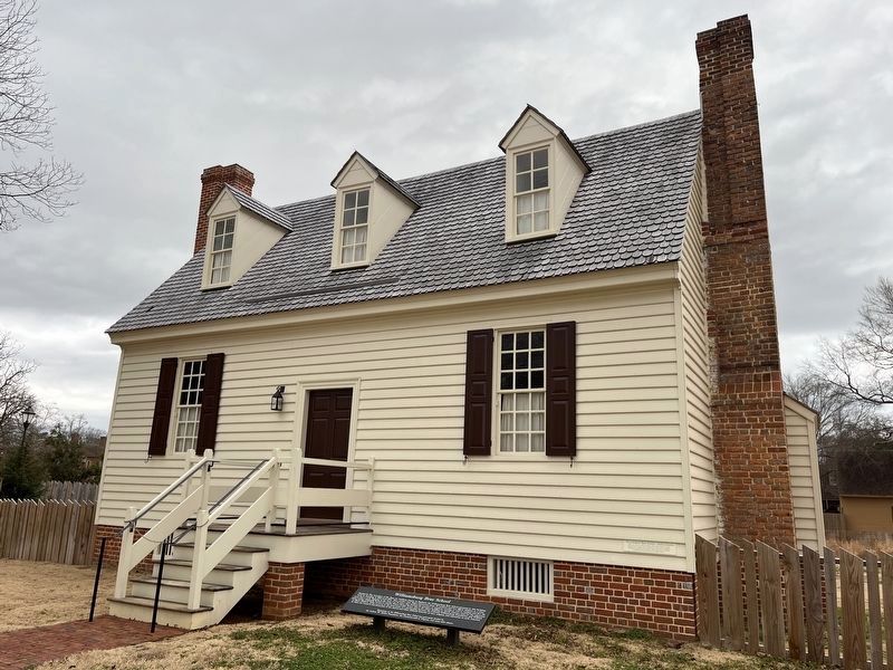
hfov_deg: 67.3
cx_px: 446
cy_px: 335
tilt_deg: +12.3
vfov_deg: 53.1
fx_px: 671
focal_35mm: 26
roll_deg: -1.8
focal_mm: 5.1
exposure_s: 1/483
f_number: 1.6
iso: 50
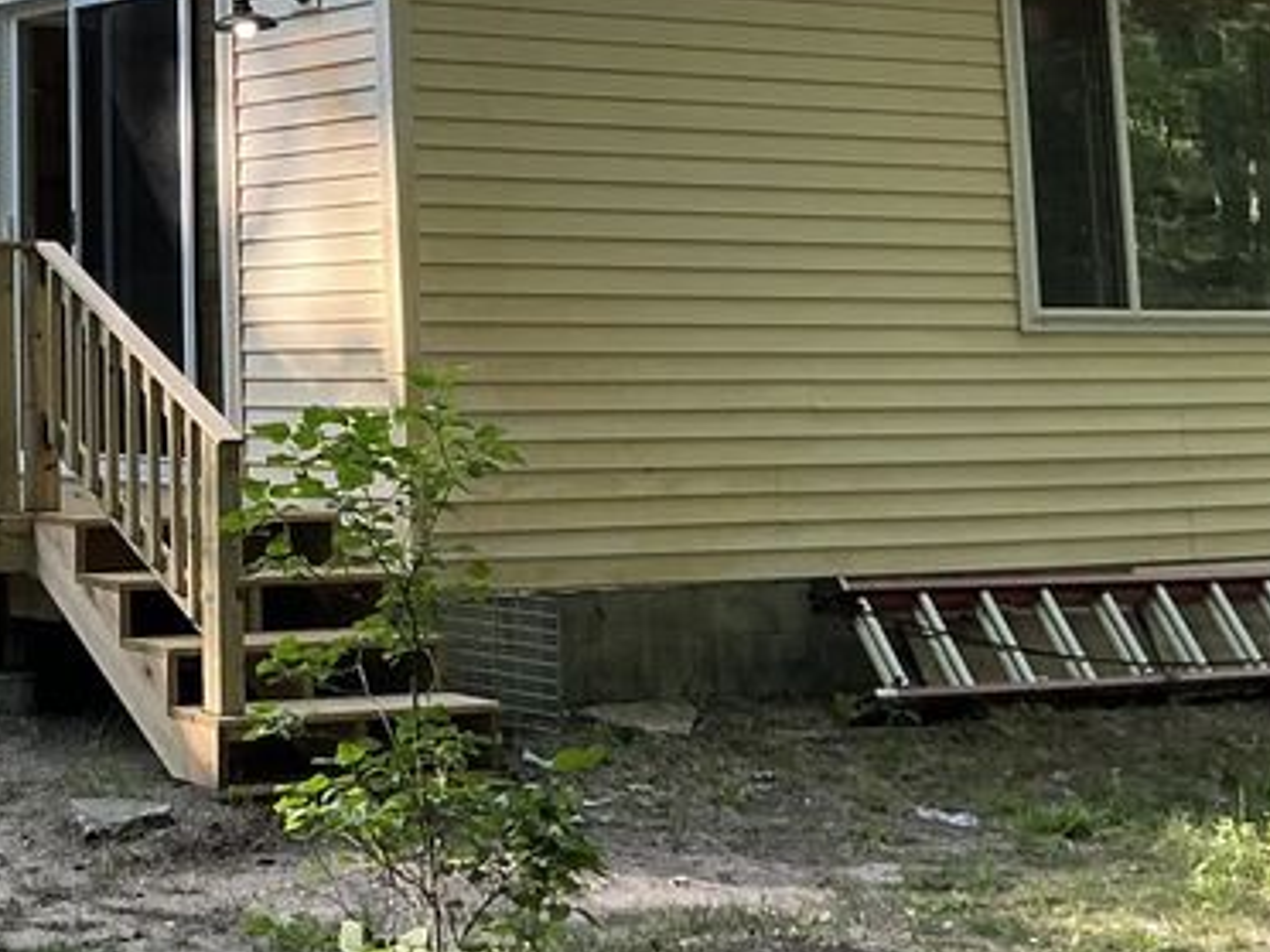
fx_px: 2825
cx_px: -99
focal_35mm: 77
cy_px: -102
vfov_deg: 18.4
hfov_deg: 23.8
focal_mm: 3
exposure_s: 1/200
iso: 25
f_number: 1.8
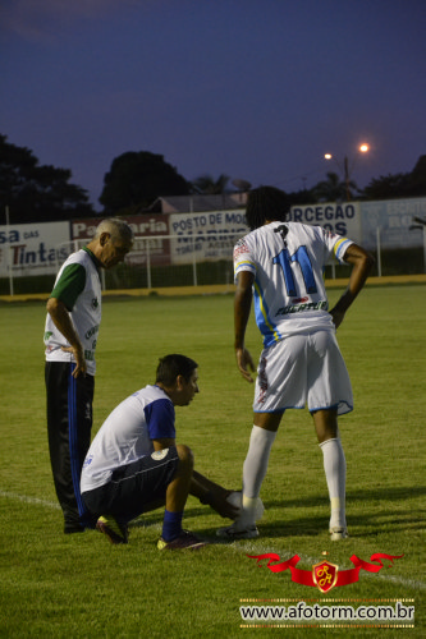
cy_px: 320
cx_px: 213
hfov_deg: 9.6
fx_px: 2531
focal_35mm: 142
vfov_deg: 14.4
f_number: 5.6
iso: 3200
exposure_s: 1/30
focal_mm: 95
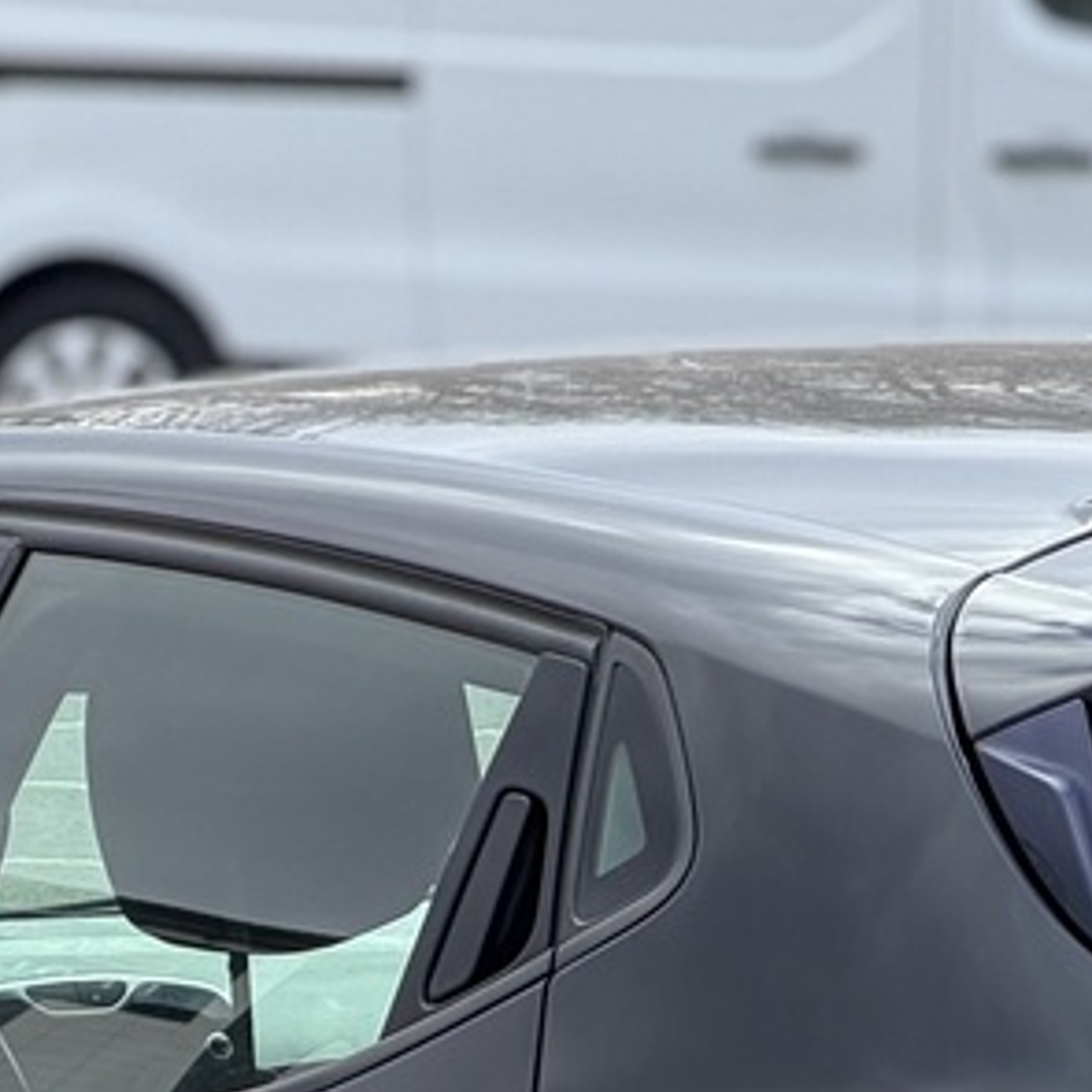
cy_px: 1555
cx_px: 766
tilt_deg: -5.5
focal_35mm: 432
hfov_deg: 4.1
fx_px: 15418
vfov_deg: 4.0
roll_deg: +1.1
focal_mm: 16.89
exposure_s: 1/329
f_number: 2.8
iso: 50
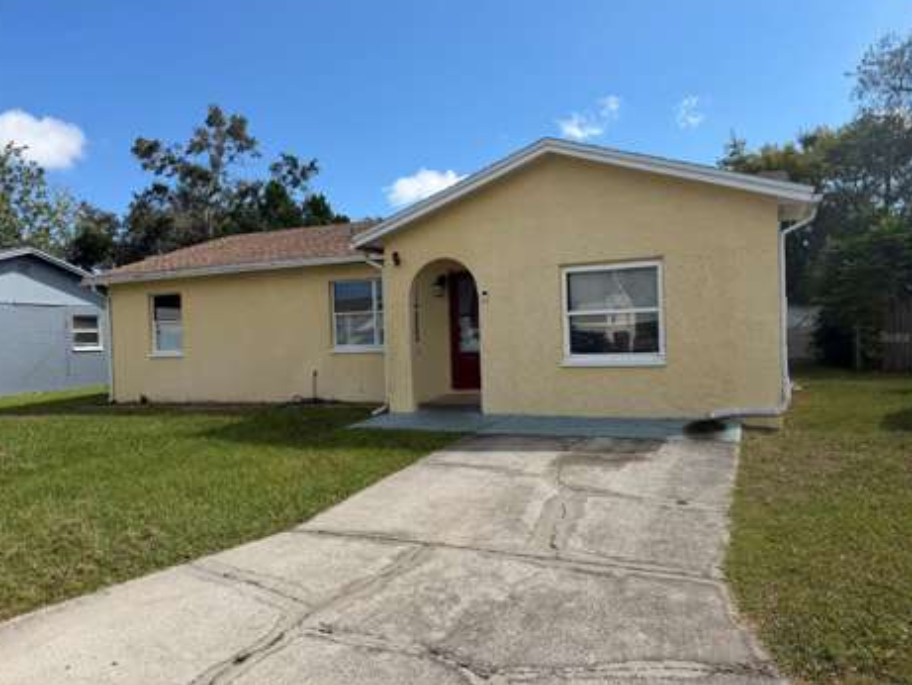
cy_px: 337
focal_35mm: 25
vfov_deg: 54.9
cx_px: 461
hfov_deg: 69.4
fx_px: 659
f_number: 1.78
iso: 80
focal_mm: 6.76
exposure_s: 1/5714
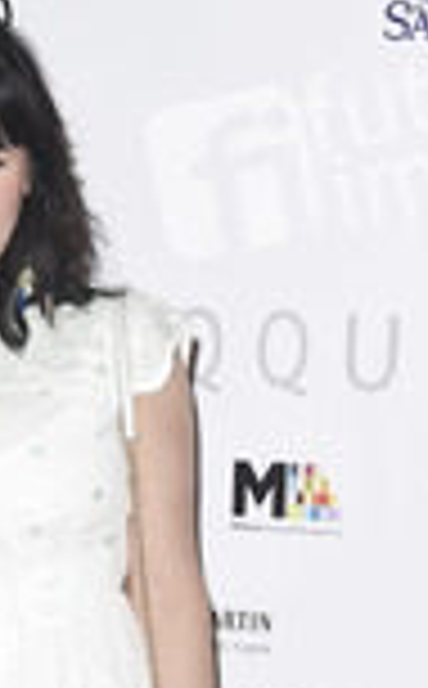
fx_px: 2906
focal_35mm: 155
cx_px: -29
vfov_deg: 13.2
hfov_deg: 8.4
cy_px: 827
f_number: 5.6
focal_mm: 58
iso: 1000
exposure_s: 1/250
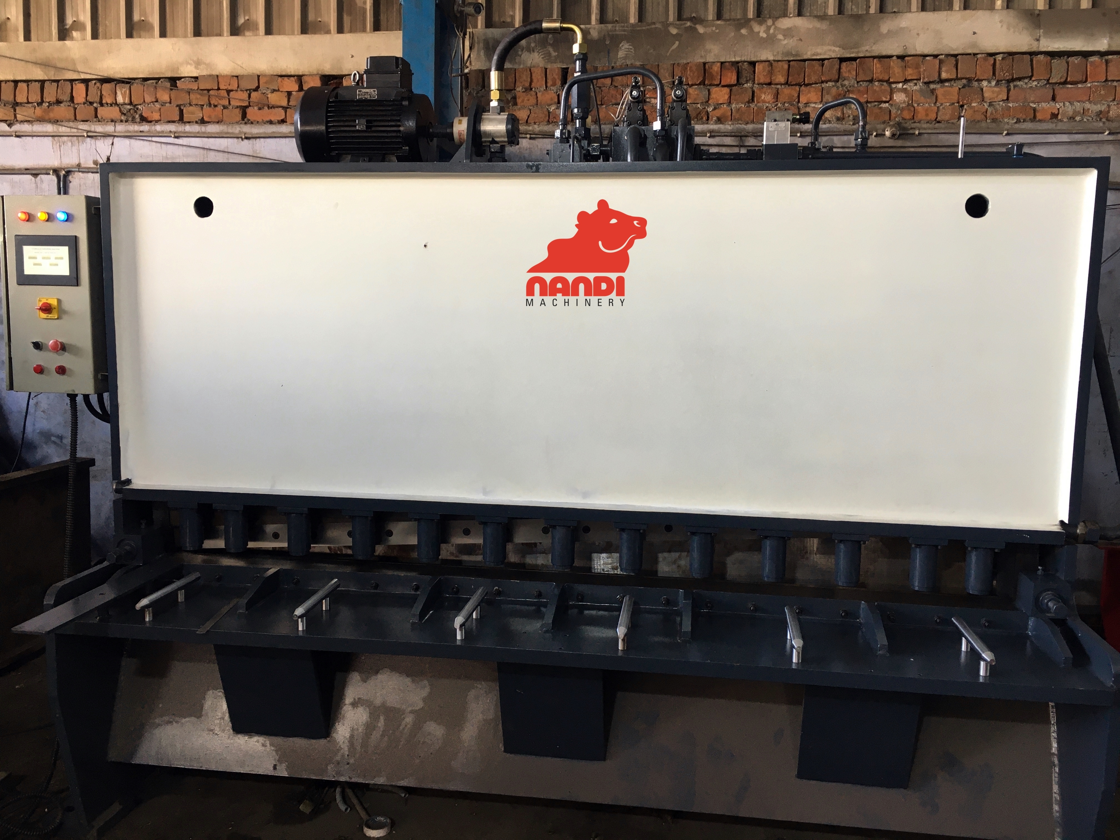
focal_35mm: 29
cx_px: 560
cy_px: 420
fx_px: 938
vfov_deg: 48.2
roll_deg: -2.3
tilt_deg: -6.8
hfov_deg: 61.7
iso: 64
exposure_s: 1/33
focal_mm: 4.15
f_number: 2.2
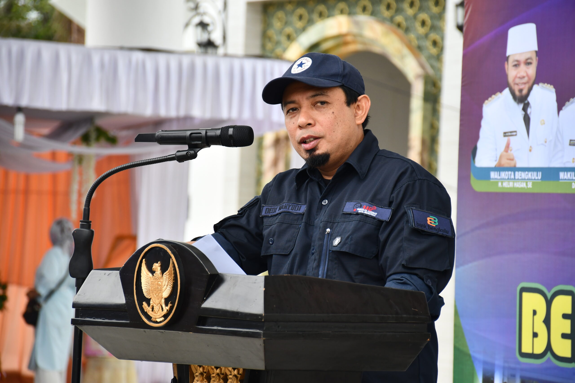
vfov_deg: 7.9
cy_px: 192
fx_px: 2779
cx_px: 288
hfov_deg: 11.8
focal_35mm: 174
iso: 400
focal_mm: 116
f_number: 5.6
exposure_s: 1/320
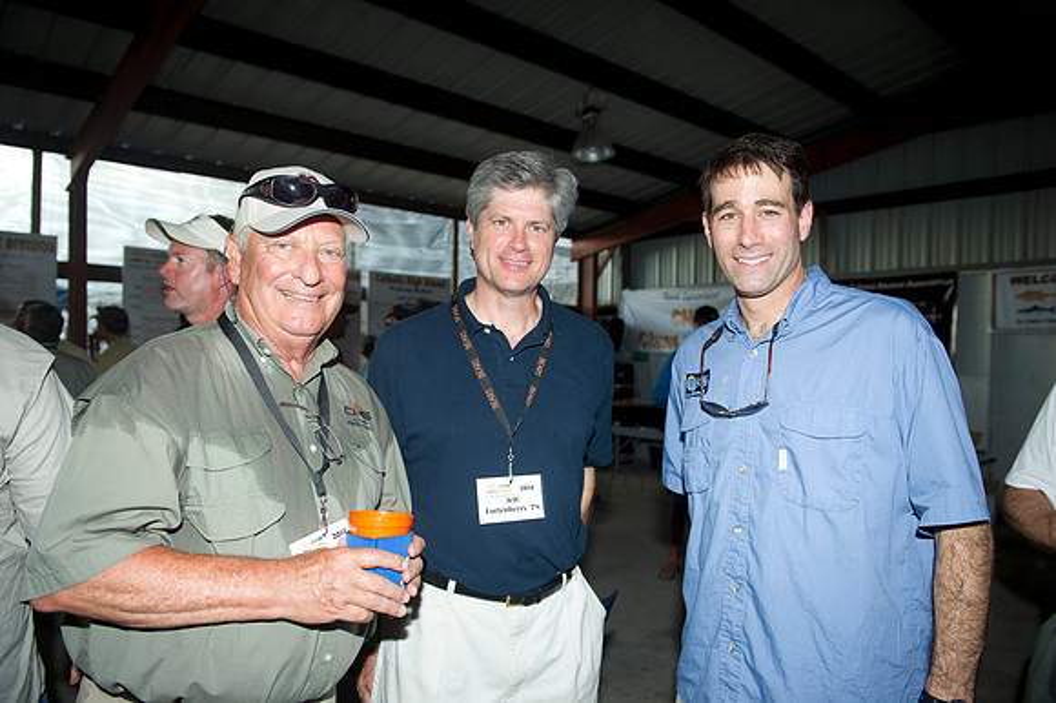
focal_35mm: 26
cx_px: 528
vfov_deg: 49.5
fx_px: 762
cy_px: 352
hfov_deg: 69.4
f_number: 3.5
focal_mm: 26
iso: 400
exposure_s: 1/200
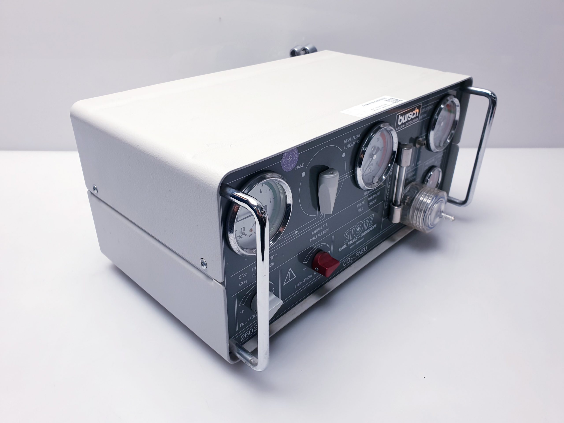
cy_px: 212
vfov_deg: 53.1
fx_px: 424
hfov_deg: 67.3
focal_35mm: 26
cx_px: 282
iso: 80
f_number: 2.4
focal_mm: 4.3
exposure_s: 1/100
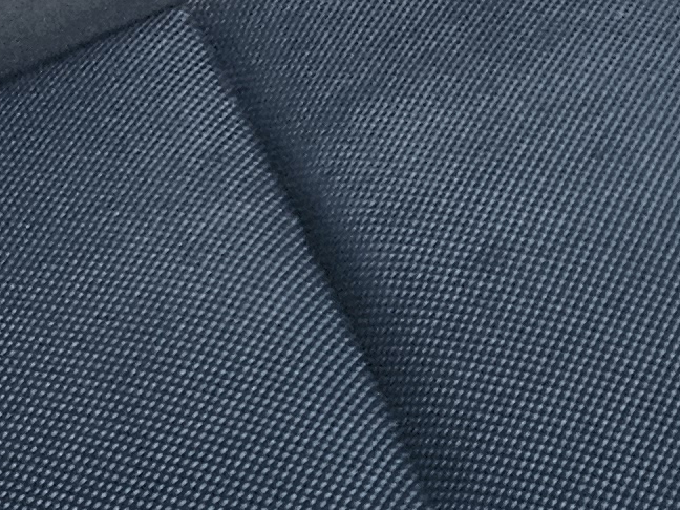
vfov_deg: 10.2
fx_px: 2789
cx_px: 1747
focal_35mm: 142
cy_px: -195
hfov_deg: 11.1
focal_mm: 6.3
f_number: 1.7
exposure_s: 1/180
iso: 250
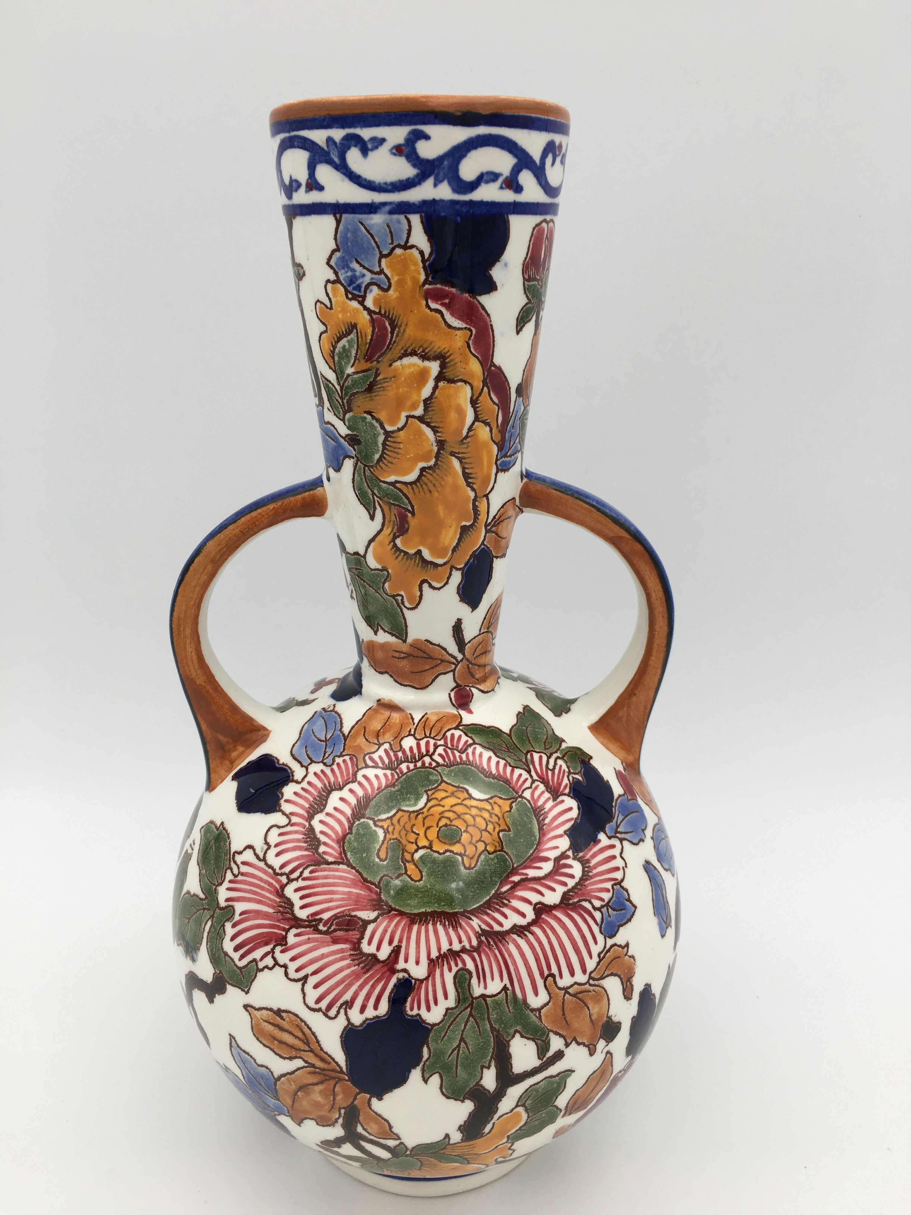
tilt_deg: -17.9
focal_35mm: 29
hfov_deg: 48.2
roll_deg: +0.2
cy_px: 608
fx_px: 1018
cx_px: 456
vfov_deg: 61.7
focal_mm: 4.15
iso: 25
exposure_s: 1/100
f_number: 2.2
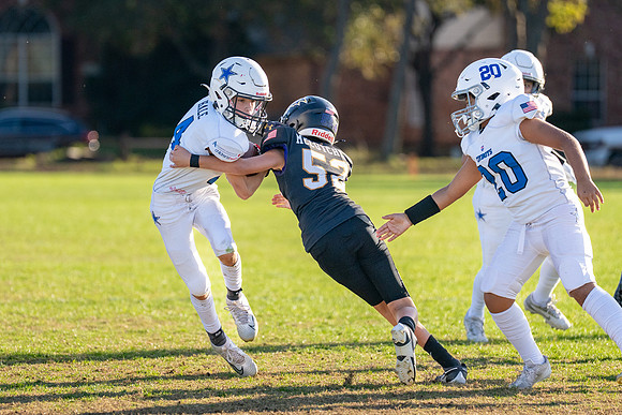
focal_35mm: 358
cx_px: 245
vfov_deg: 3.8
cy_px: 202
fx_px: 6190
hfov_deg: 5.8
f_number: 2.8
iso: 400
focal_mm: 200
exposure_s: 1/4000
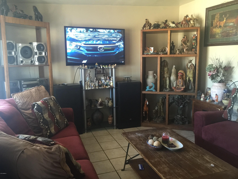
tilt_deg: -9.0
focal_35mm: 29
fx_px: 199
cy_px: 90
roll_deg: +0.2
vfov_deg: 48.2
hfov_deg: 61.7
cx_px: 119
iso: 125
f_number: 2.2
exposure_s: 1/15
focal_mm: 4.15
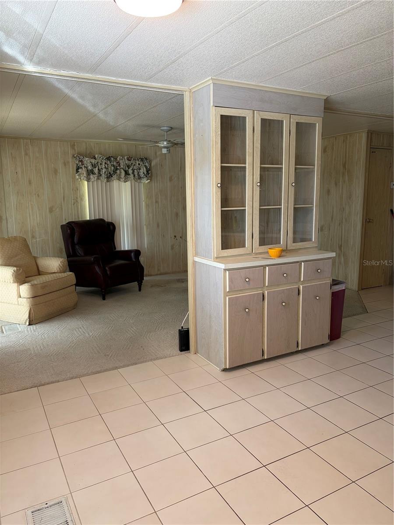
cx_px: 197
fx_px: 395
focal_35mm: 26
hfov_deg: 53.1
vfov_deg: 67.3
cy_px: 262
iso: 64
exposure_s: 1/60
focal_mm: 5.96
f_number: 1.6
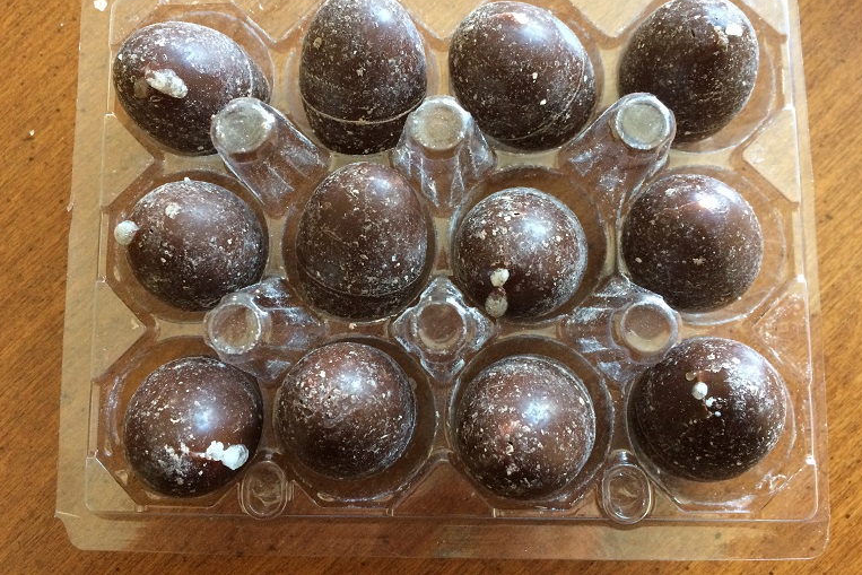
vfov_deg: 42.2
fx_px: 742
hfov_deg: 60.3
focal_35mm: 31
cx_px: 434
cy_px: 244
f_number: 2.2
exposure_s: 1/30
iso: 250
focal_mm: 4.15
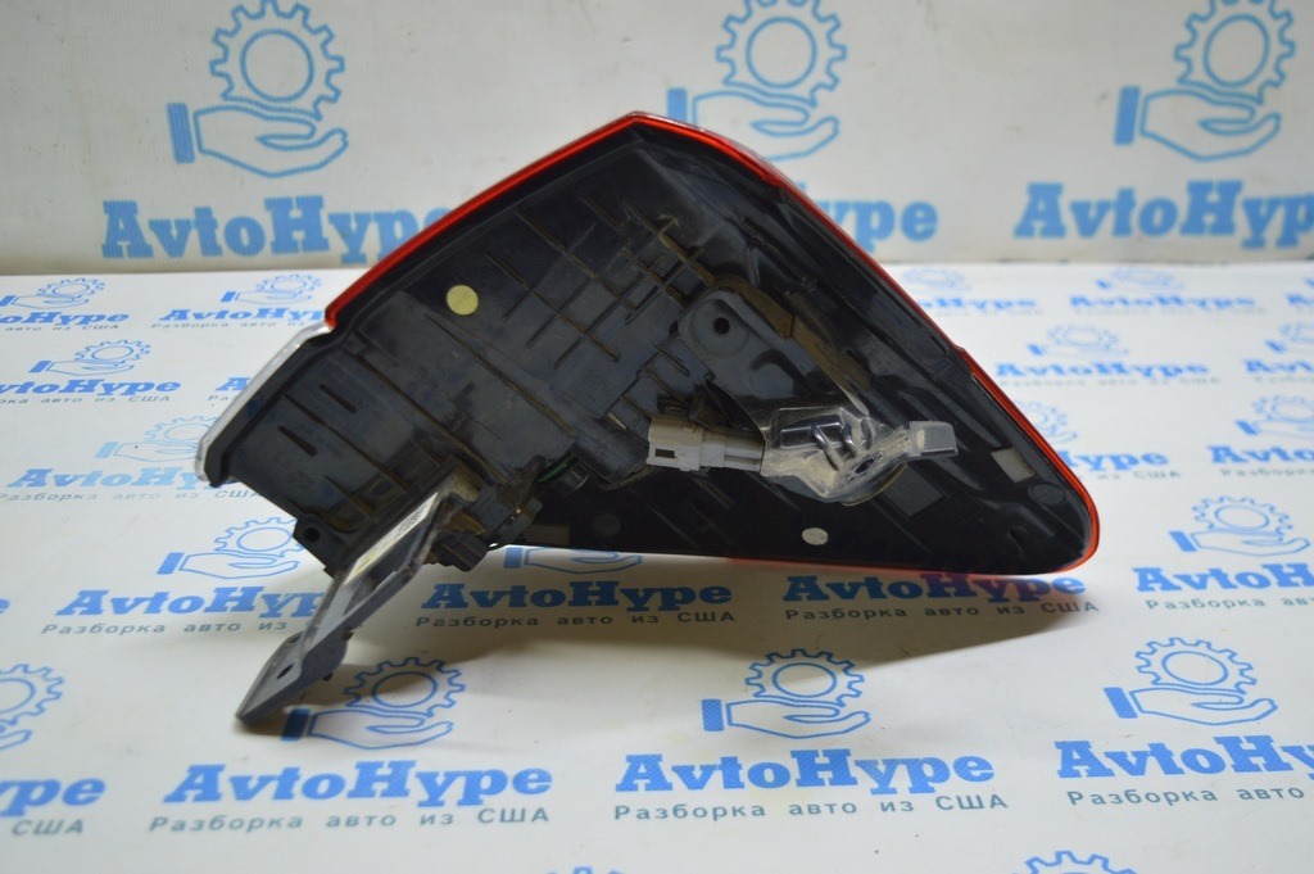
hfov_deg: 49.6
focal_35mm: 39
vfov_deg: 34.2
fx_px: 1422
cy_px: 437
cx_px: 657
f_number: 4
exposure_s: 1/50
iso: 400
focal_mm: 26
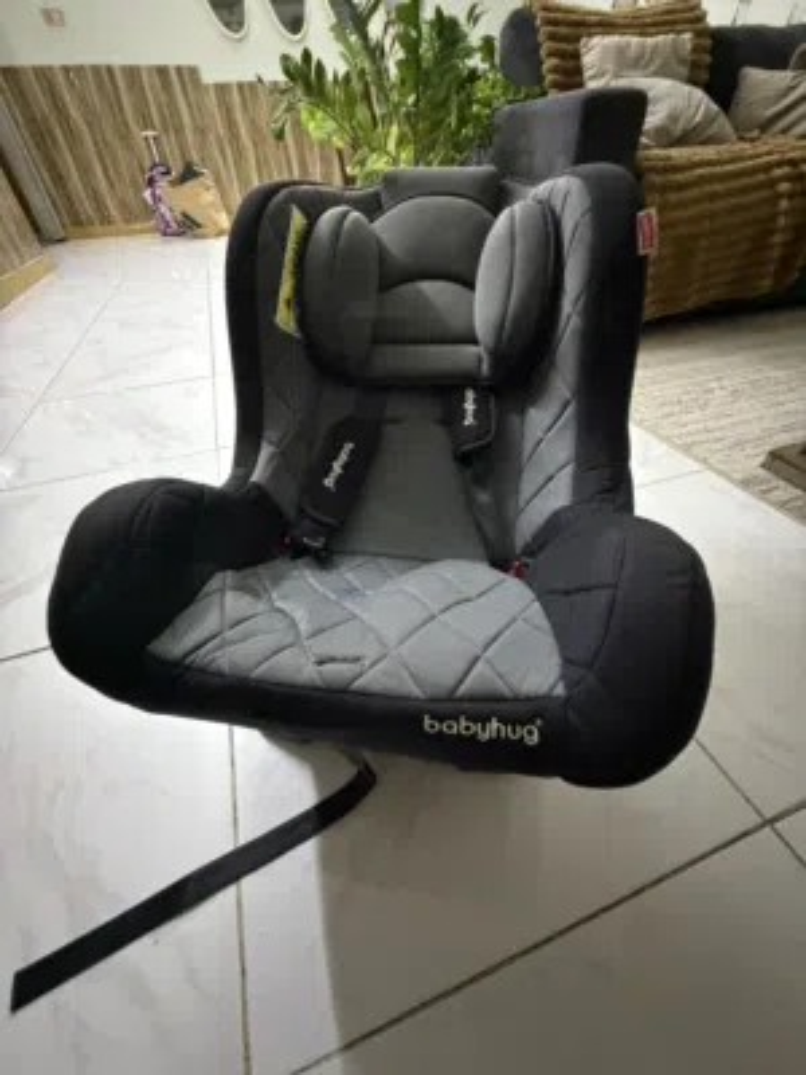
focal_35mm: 14
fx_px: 435
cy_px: 538
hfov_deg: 85.7
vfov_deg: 102.1
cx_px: 403
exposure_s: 1/33
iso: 1000
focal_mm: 2.22
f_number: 2.2
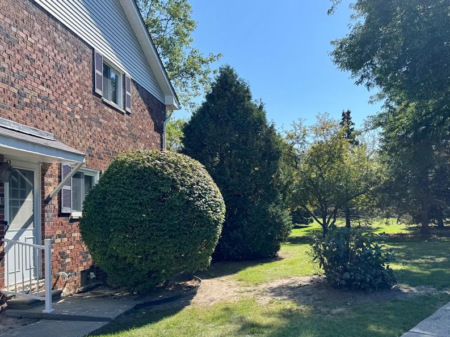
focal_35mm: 31
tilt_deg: +0.0
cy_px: 205
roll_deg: +1.3
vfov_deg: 45.2
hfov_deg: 57.7
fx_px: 403
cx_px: 279
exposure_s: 1/2252
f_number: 1.78
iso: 80
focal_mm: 6.76
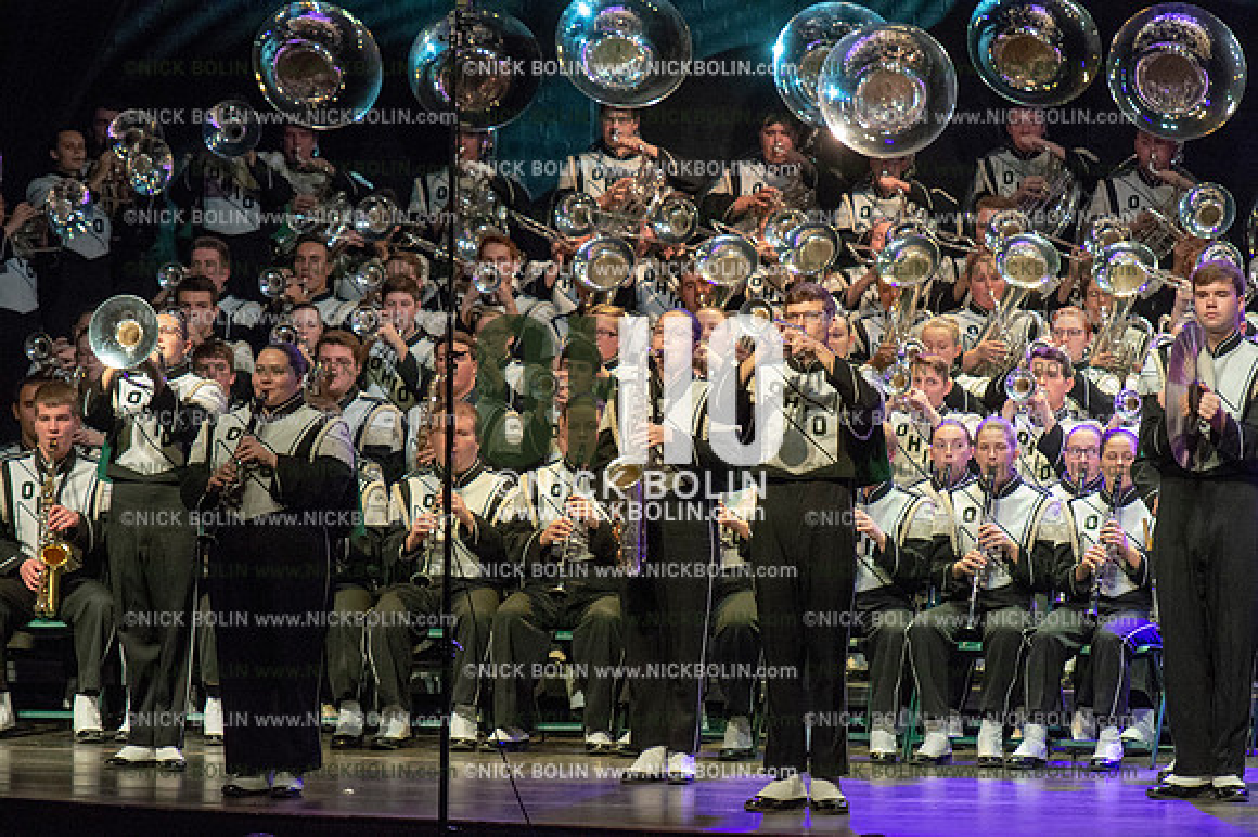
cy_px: 418
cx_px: 629
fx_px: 7683
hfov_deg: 9.4
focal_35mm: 220
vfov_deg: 6.2
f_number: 5.6
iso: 8000
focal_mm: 220
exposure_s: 1/320
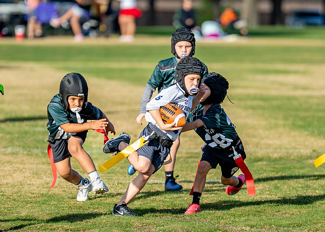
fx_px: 3828
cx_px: 166
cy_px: 143
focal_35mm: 415
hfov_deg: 4.9
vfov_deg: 3.5
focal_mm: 200
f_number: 2.8
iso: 250
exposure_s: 1/3200
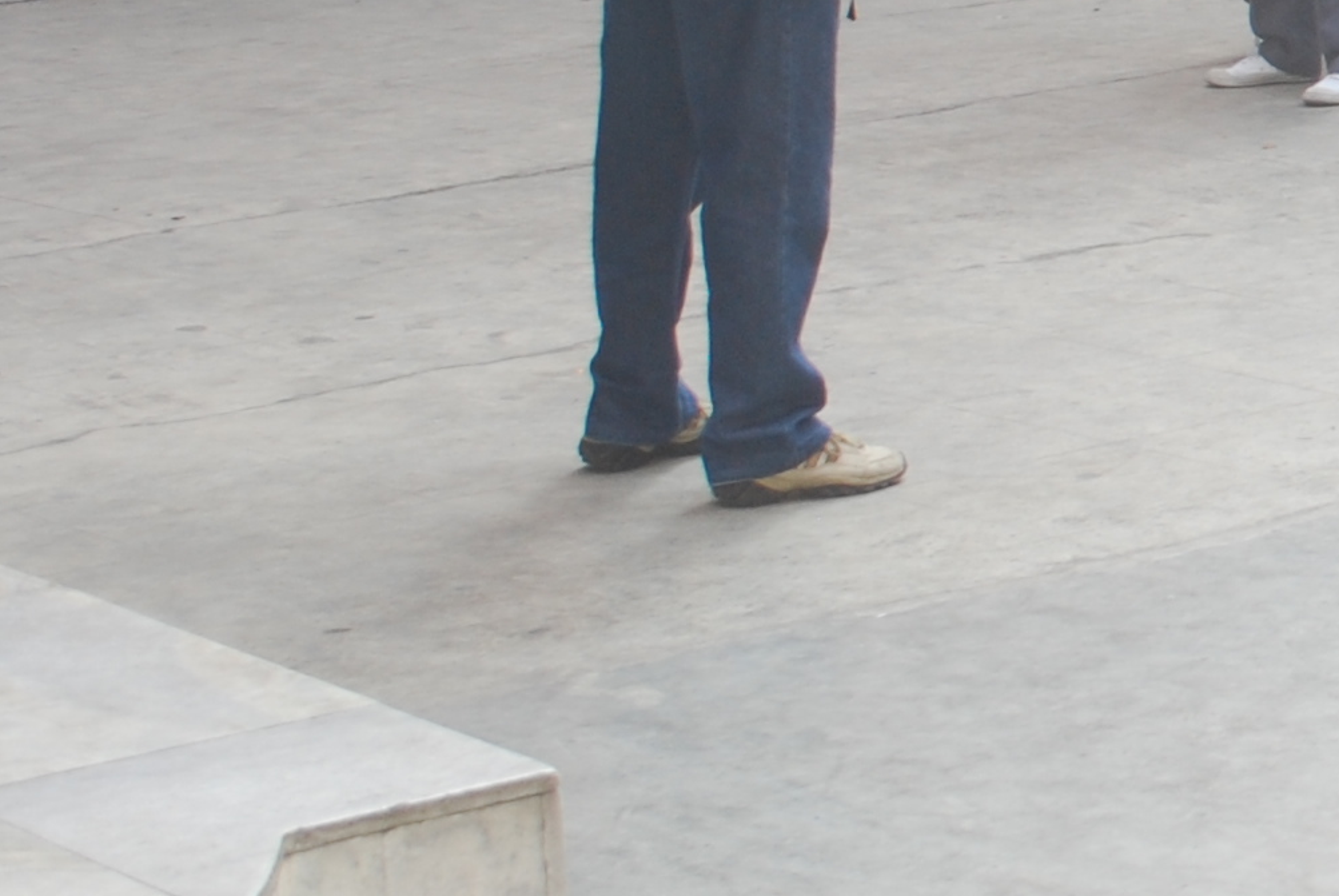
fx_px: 5175
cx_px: 2577
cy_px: -130
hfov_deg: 13.0
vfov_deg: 9.8
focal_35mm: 139
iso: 200
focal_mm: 24
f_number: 7.1
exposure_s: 1/50
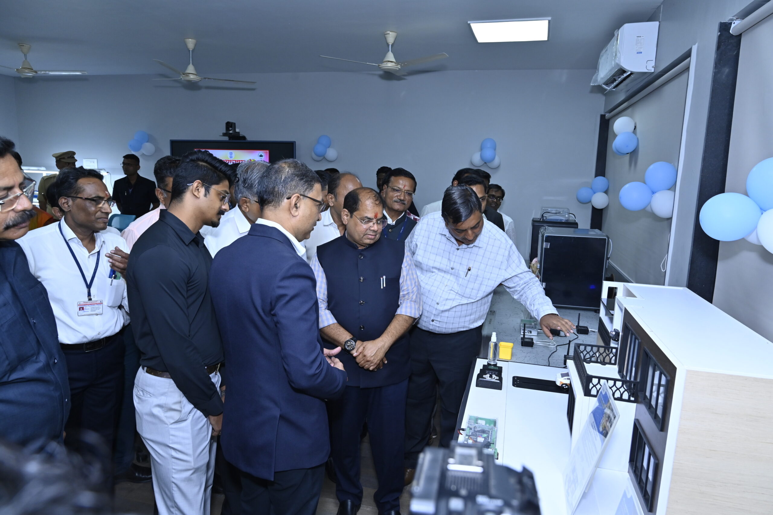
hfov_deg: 73.7
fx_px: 515
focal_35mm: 24
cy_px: 258
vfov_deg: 53.1
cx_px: 386
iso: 1000
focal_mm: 24
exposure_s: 1/200
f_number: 7.1
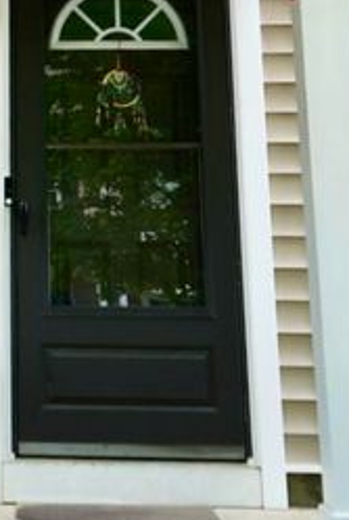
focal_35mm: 87
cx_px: -71
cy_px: -107
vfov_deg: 21.6
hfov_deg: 15.2
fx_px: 1260
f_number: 4
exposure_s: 1/60
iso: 100
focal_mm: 29
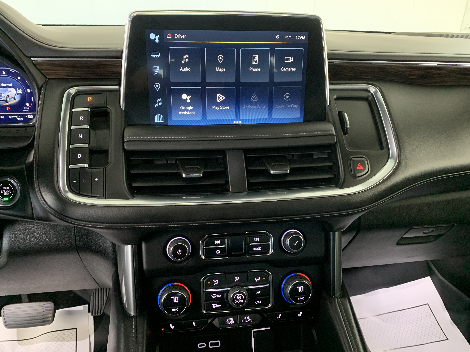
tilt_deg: -23.1
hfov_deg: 65.3
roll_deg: +0.0
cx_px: 231
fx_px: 367
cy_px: 178
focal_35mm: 27
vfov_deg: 51.4
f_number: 1.8
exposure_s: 1/30
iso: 640
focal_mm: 4.25
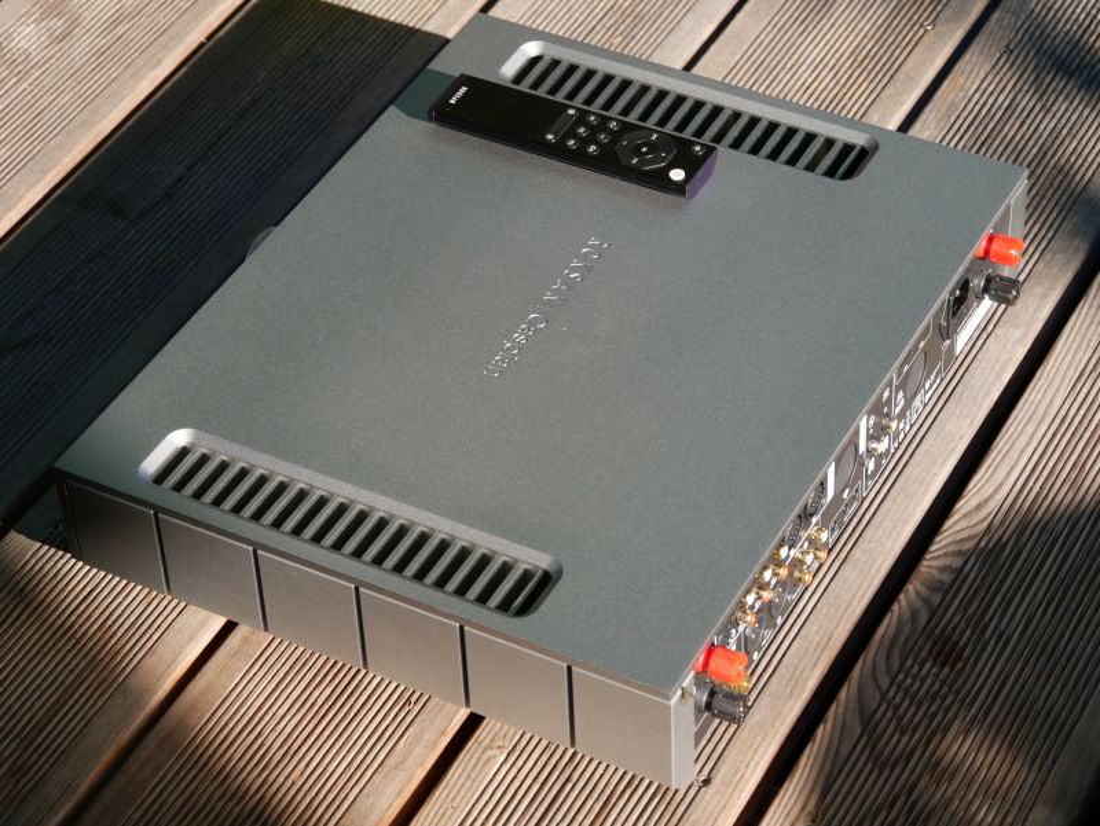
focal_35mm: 92
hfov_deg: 21.3
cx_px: 550
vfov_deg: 16.1
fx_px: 2925
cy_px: 413
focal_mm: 46
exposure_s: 1/200
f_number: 5
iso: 200
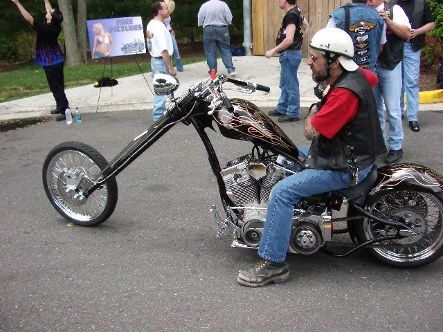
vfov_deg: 40.7
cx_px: 222
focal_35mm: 35
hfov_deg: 52.6
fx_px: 448
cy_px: 166
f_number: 2.6
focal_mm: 5.8
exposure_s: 1/800
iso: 200
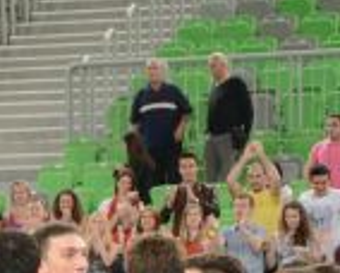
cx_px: 103
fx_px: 3114
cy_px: 469
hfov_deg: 6.2
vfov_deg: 5.0
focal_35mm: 309
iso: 4000
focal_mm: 52
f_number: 5
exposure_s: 1/400
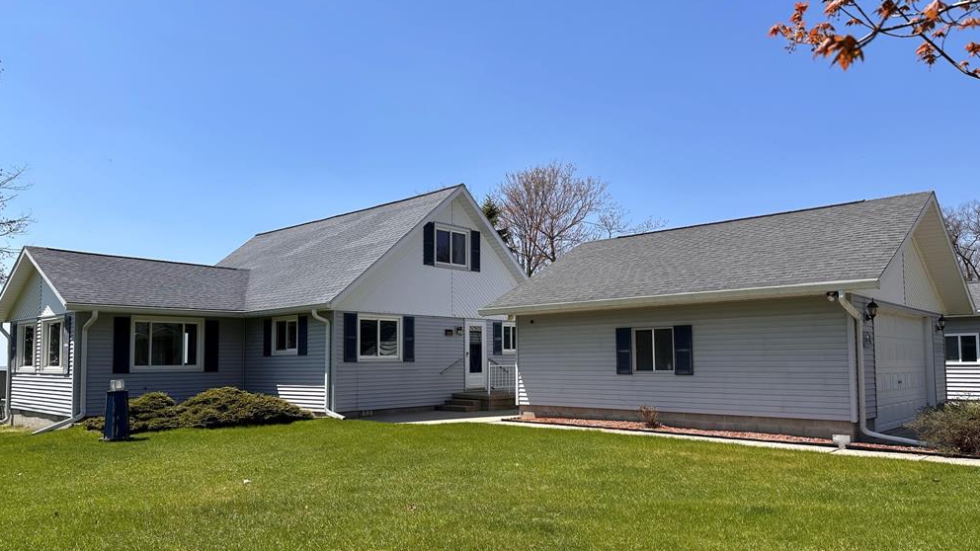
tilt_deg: +3.4
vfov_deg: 42.7
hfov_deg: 69.9
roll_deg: -0.4
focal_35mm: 27
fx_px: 702
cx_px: 486
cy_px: 326
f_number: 1.78
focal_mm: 6.86
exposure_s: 1/4348
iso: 80
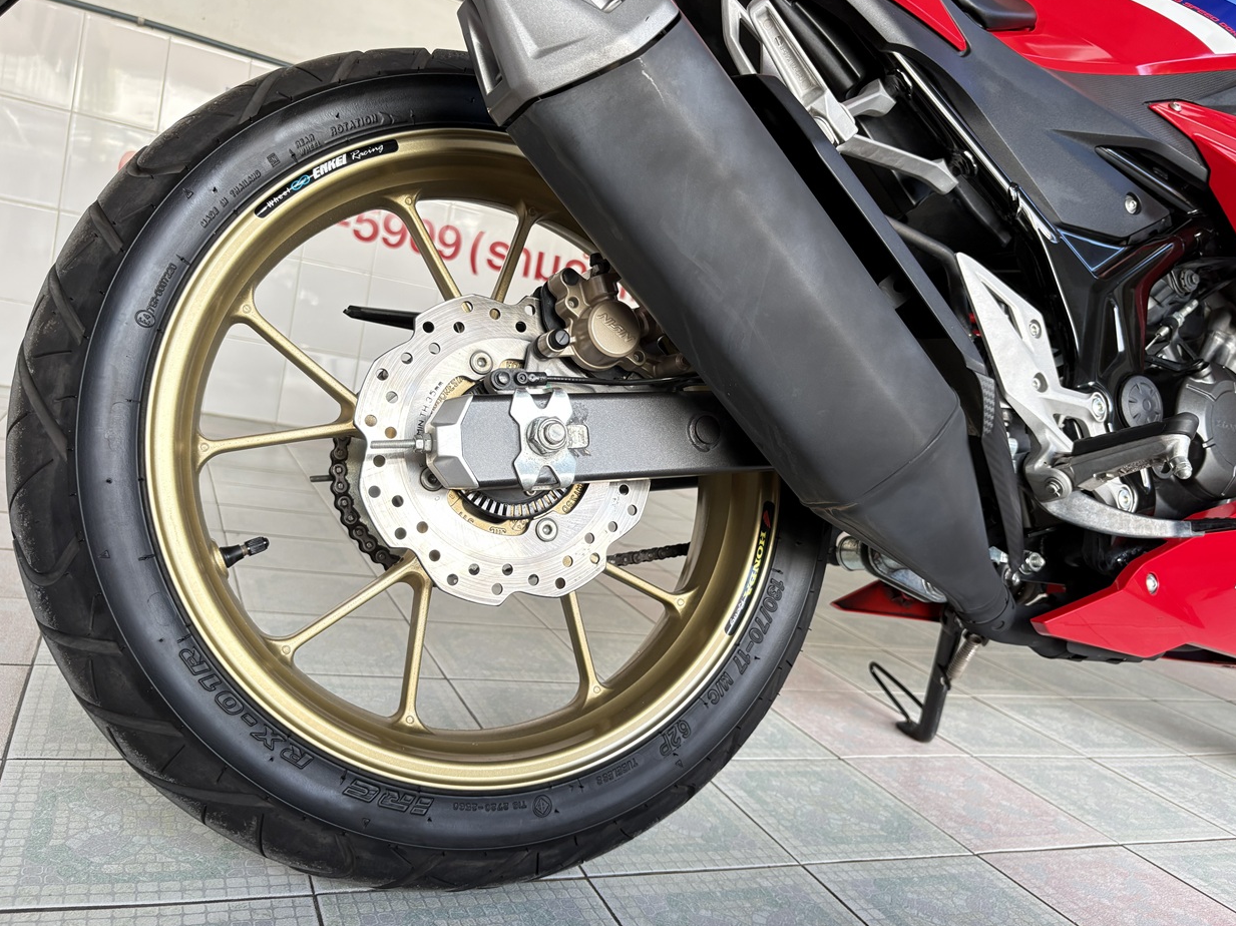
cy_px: 450
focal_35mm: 27
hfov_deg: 65.3
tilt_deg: -5.1
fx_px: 964
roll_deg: -10.1
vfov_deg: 51.3
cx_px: 607
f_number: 1.6
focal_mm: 5.96
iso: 100
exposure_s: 1/122
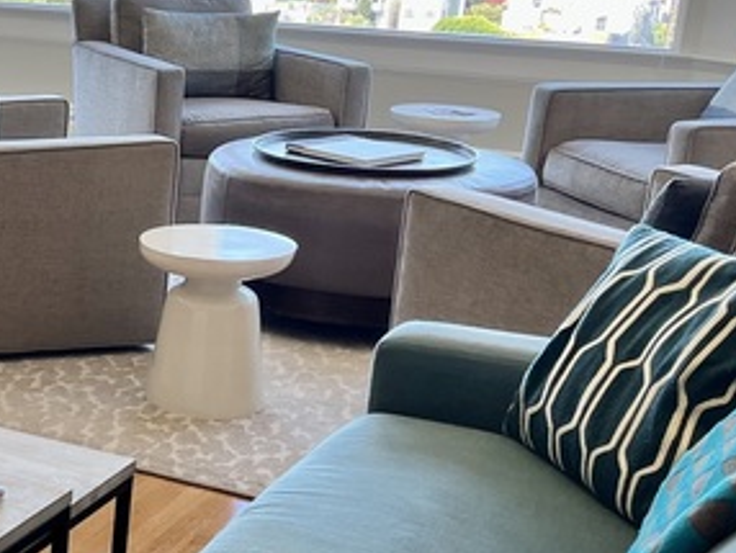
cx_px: -192
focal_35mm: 75
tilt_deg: -18.6
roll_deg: -0.6
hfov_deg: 23.3
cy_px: 325
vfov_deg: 19.7
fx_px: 1596
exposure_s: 1/120
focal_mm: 5.1
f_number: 1.6
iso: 40
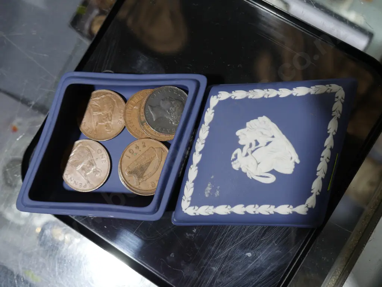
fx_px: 442
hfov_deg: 46.8
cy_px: 144
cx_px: 191
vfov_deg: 36.0
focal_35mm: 40
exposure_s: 1/60
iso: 400
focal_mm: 20
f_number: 5
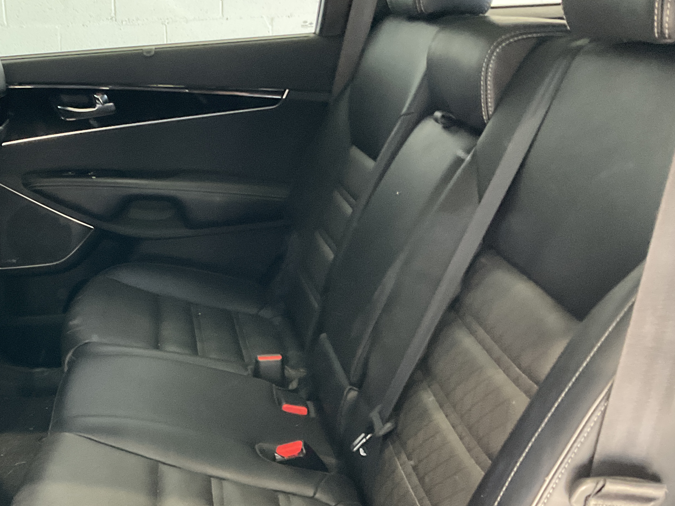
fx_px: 936
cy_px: 313
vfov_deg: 30.2
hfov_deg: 38.2
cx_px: 134
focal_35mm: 48
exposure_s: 1/60
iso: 250
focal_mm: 3
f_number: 1.8
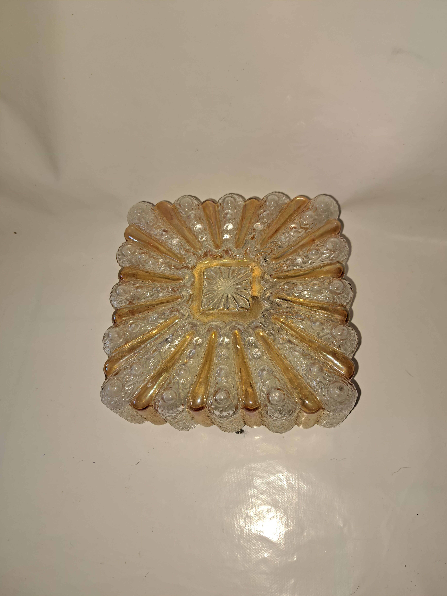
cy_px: 298
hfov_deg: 56.8
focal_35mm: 24
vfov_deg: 71.6
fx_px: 413
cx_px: 224
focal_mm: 5.23
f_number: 1.8
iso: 64
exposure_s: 1/50
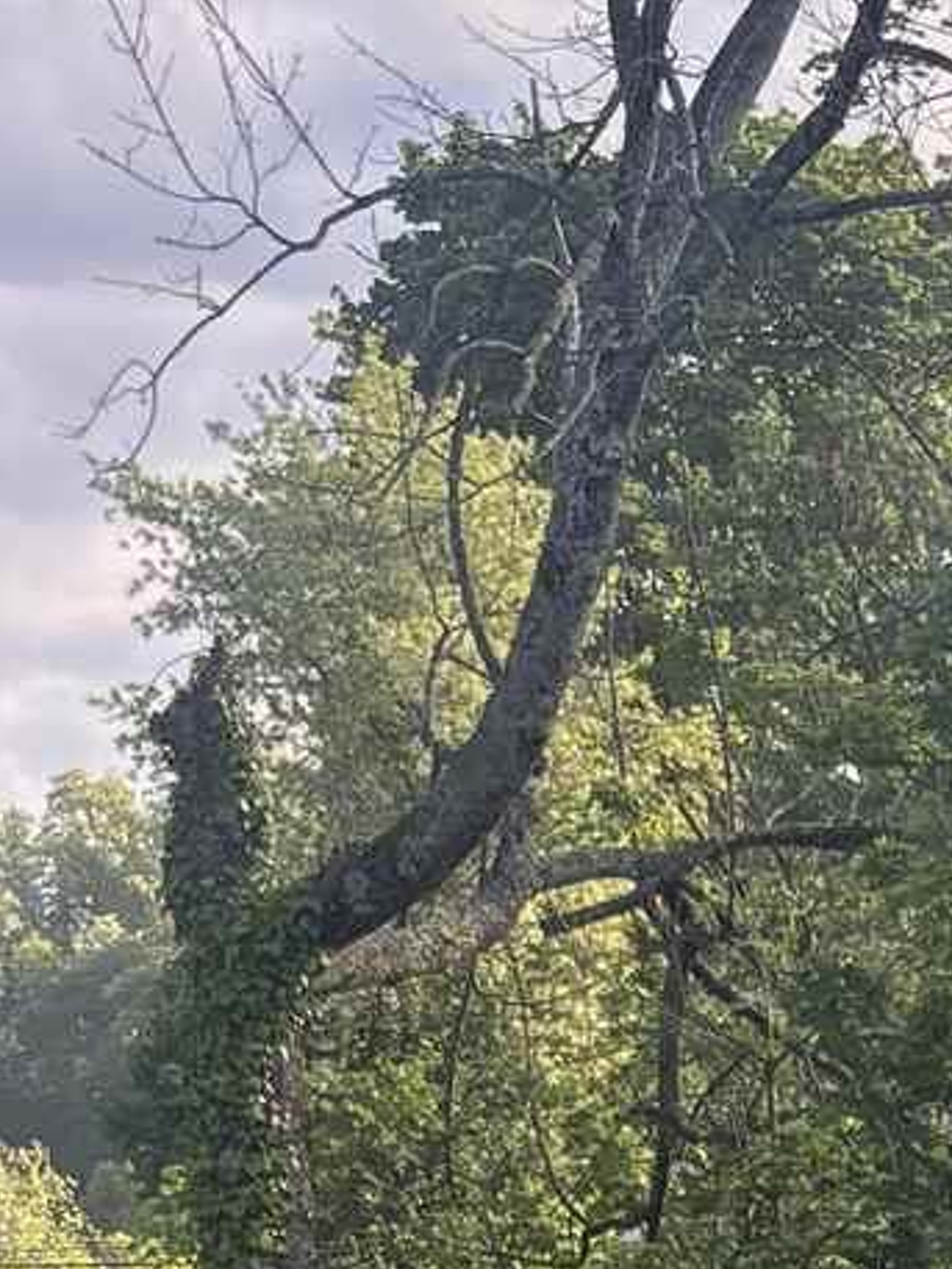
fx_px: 4801
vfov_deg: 12.9
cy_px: 2613
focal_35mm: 131
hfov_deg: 10.7
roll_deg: +1.2
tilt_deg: -14.5
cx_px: 1596
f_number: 1.6
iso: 50
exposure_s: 1/394
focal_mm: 5.96
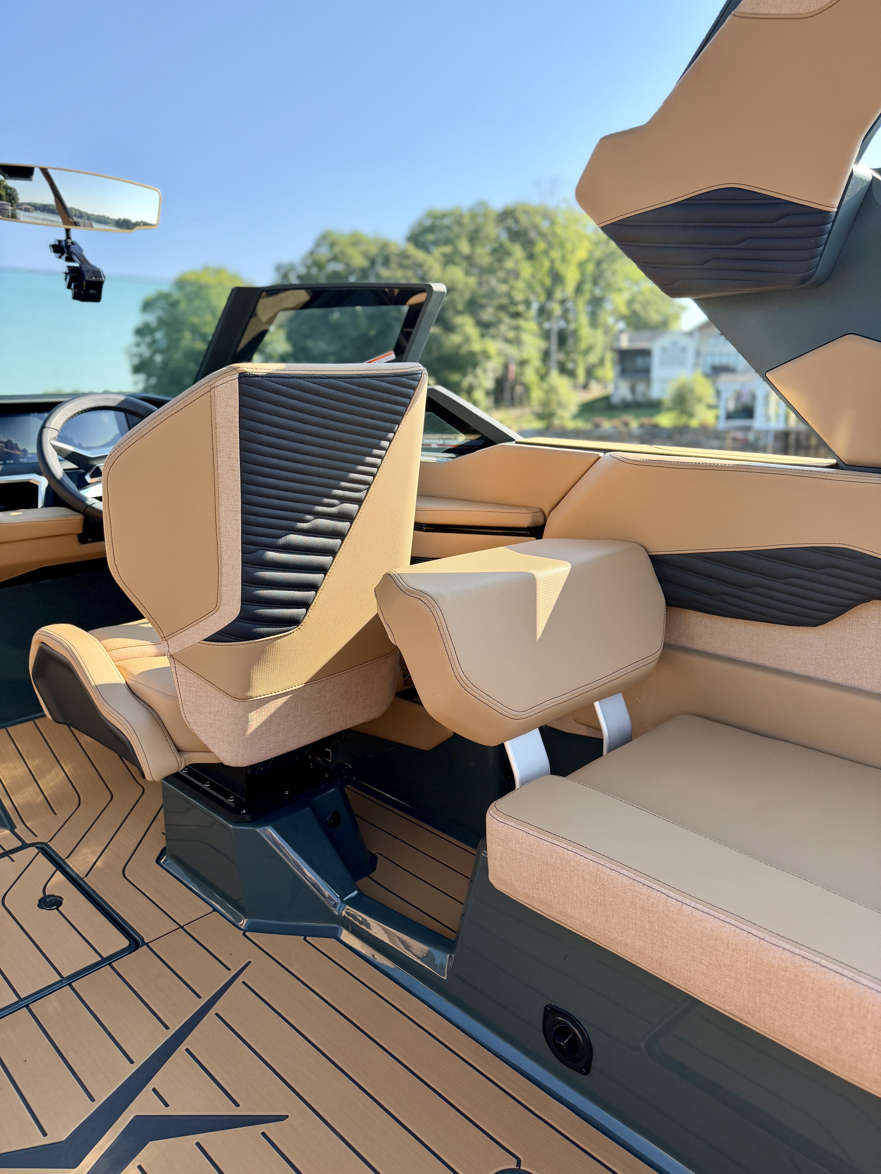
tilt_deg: -9.5
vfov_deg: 71.6
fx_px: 814
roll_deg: -0.9
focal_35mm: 24
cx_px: 440
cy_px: 587
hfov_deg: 56.8
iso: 100
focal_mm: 6.76
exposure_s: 1/1410
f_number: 1.78
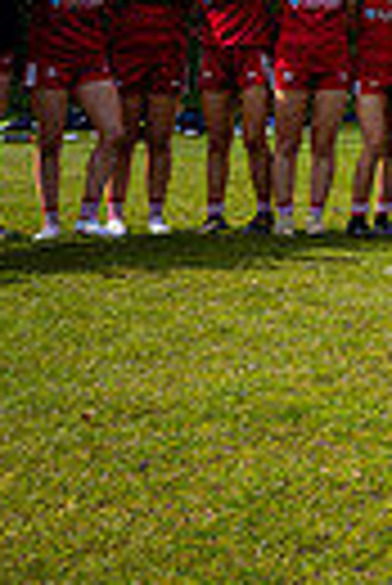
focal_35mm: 107
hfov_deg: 10.3
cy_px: -7
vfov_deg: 18.6
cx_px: 1068
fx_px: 1743
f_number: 2.8
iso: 100
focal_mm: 24
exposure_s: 1/1600
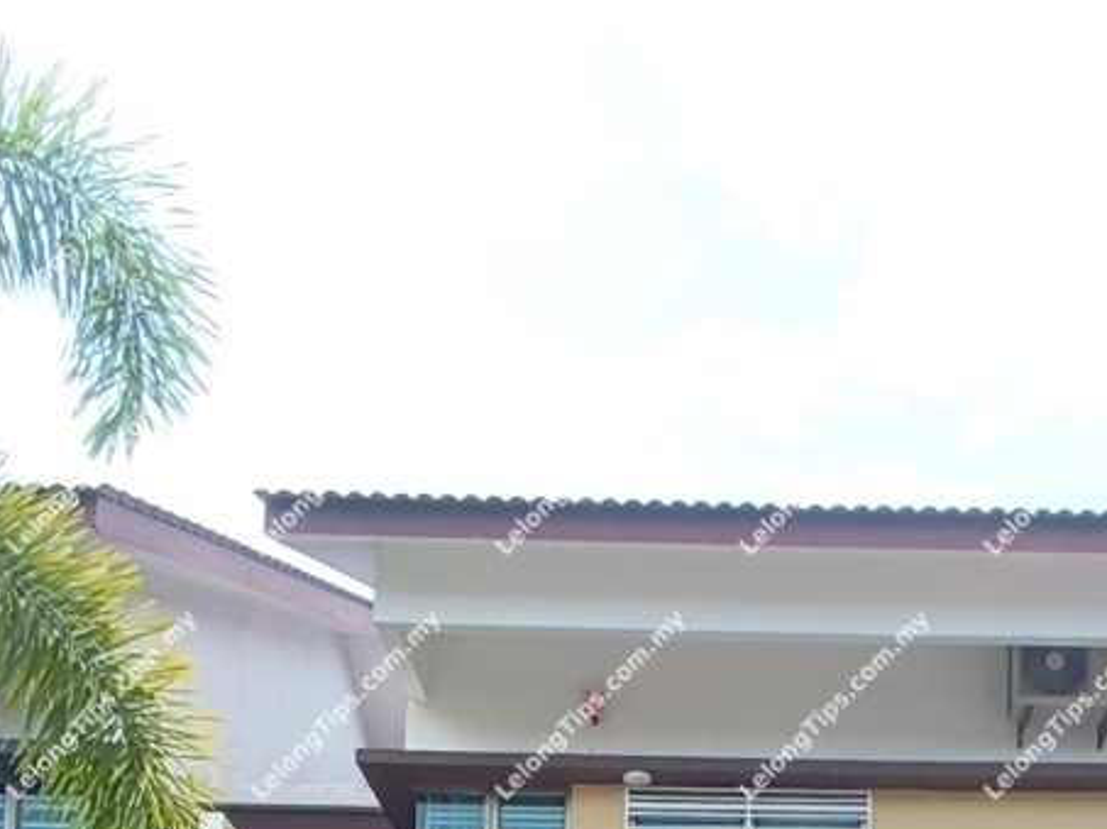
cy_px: 1176
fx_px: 1534
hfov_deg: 39.1
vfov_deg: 24.7
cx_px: 770
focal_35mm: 48
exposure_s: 1/700
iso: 50
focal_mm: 1.65
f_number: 2.2
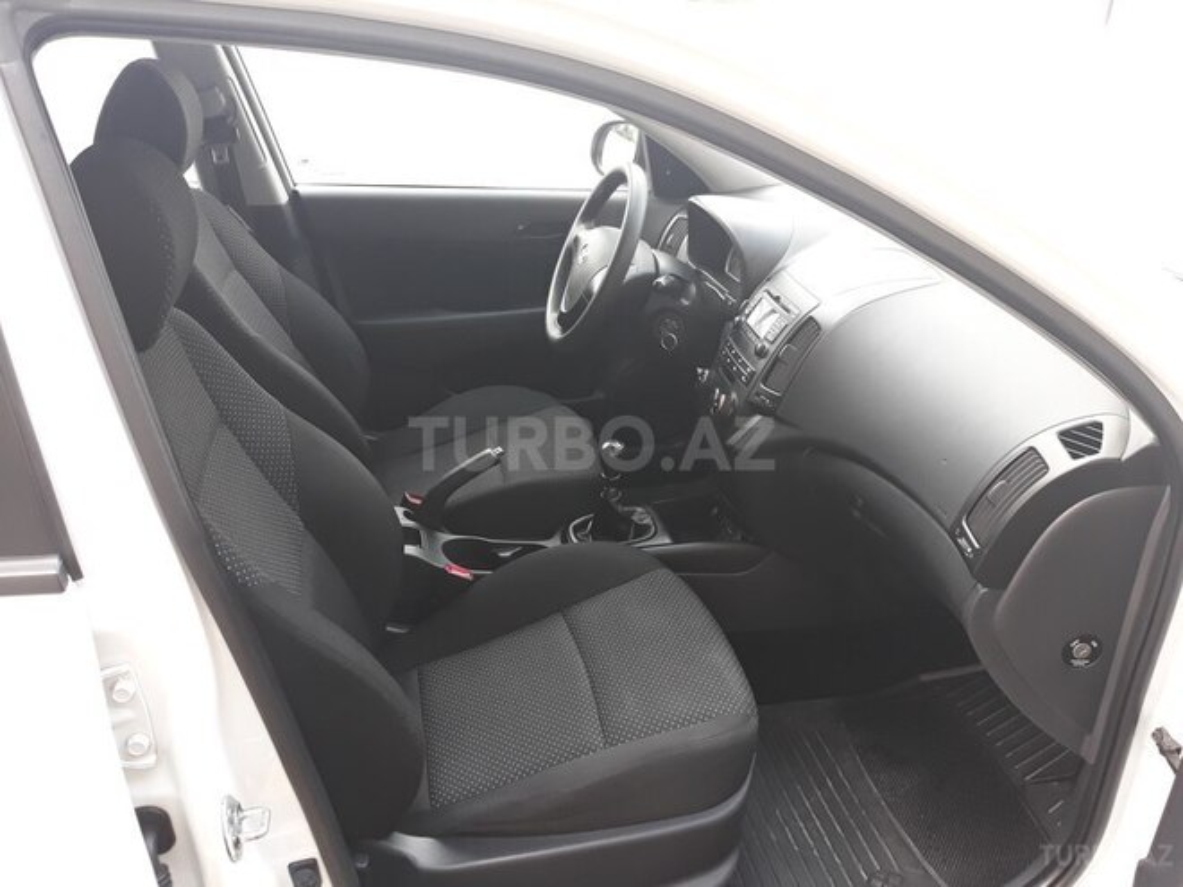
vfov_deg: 51.4
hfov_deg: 65.3
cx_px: 592
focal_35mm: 27
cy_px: 444
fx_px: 923
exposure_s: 1/50
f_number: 1.7
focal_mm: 3.71
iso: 100
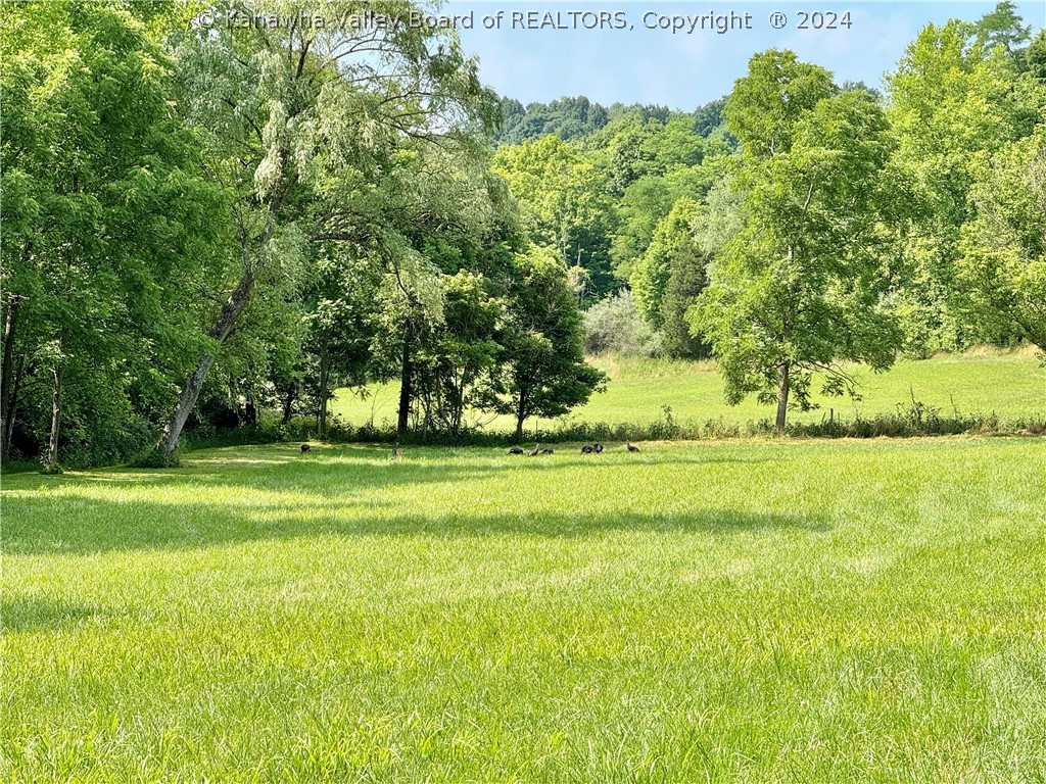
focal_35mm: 120
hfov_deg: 16.4
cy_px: 392
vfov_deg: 12.3
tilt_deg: +0.6
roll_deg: -0.8
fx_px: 3626
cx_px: 523
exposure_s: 1/567
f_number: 2.8
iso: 50
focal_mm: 15.66
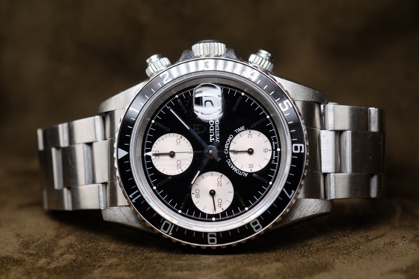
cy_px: 140
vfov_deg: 15.2
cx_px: 210
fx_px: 1047
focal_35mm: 90
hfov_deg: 22.6
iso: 800
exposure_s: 1/58
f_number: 5.6
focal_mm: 60
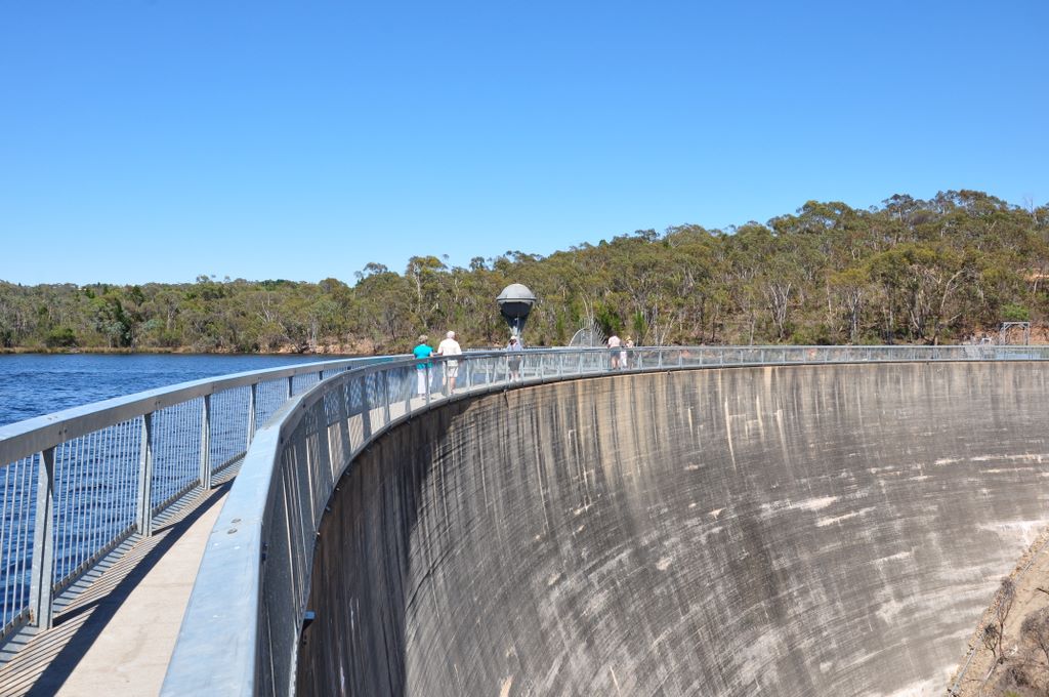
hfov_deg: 57.3
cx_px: 524
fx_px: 960
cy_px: 348
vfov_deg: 39.9
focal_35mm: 33
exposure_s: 1/250
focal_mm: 22
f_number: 10
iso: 200
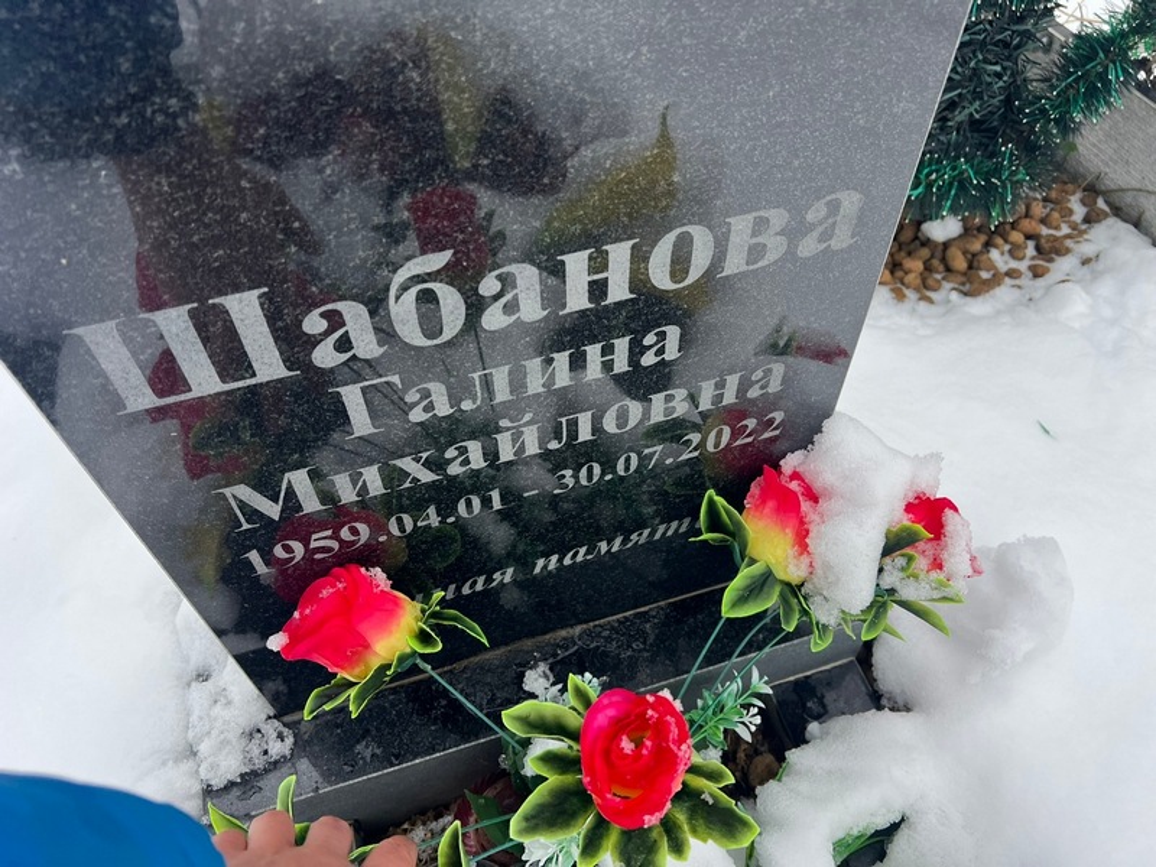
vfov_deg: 53.1
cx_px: 578
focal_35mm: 26
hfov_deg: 67.3
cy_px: 434
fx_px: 868
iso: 40
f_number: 1.5
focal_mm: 5.7
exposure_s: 1/121
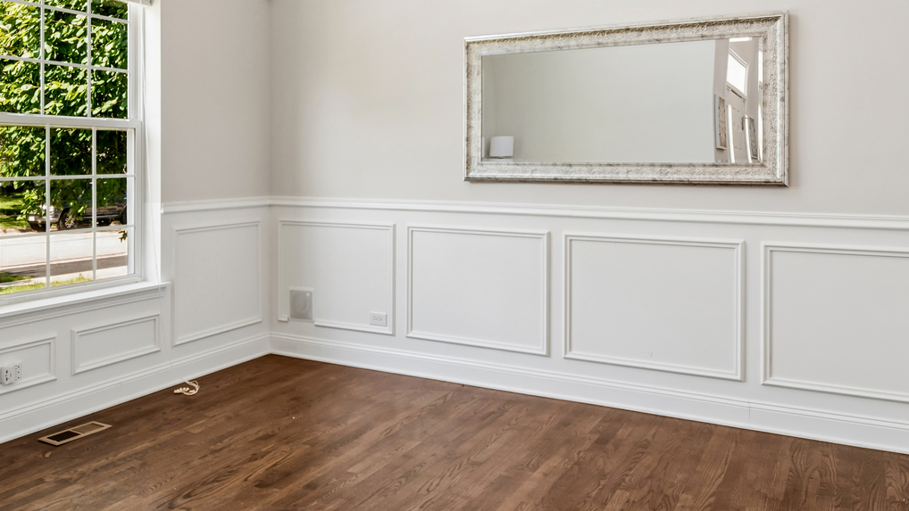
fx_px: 723
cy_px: 180
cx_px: 444
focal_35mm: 30
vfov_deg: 38.6
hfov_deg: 64.3
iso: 250
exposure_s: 1/15
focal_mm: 12
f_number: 8
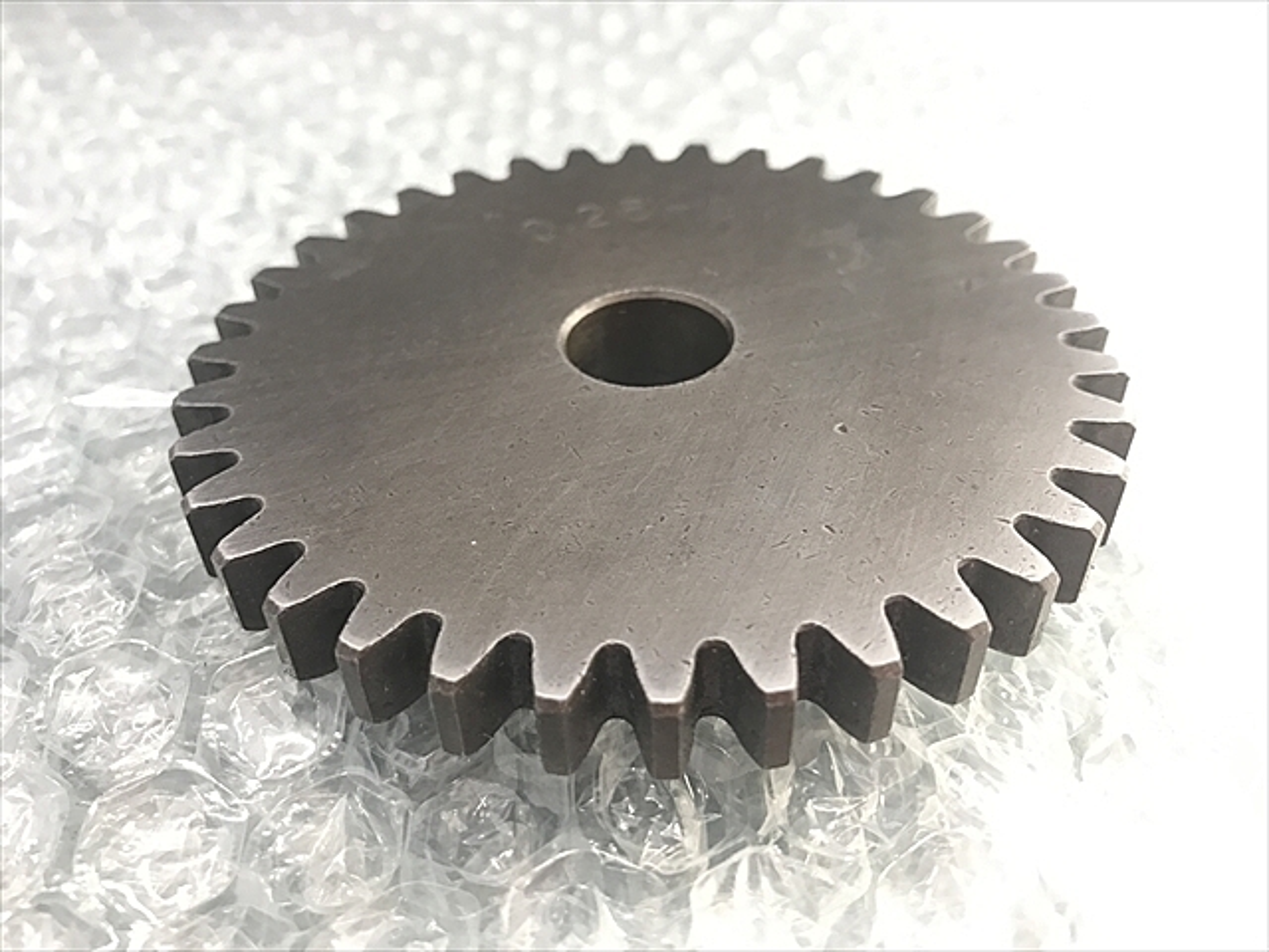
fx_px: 1026
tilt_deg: -39.2
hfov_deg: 63.4
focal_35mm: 28
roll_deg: -1.1
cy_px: 476
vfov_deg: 49.7
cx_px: 634
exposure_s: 1/17
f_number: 1.8
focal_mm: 3.99
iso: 40
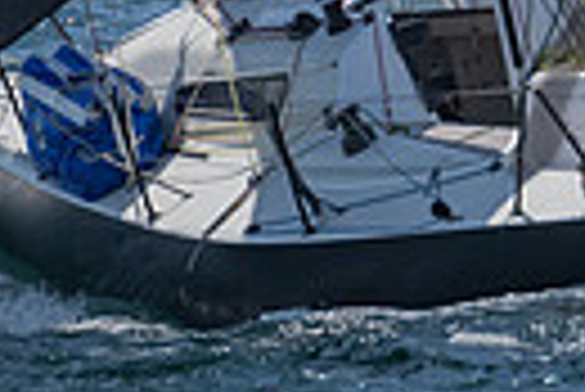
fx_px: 36652
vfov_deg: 0.6
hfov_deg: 0.9
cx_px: 359
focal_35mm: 2253
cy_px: -438
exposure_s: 1/2000
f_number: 6.3
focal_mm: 400
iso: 250
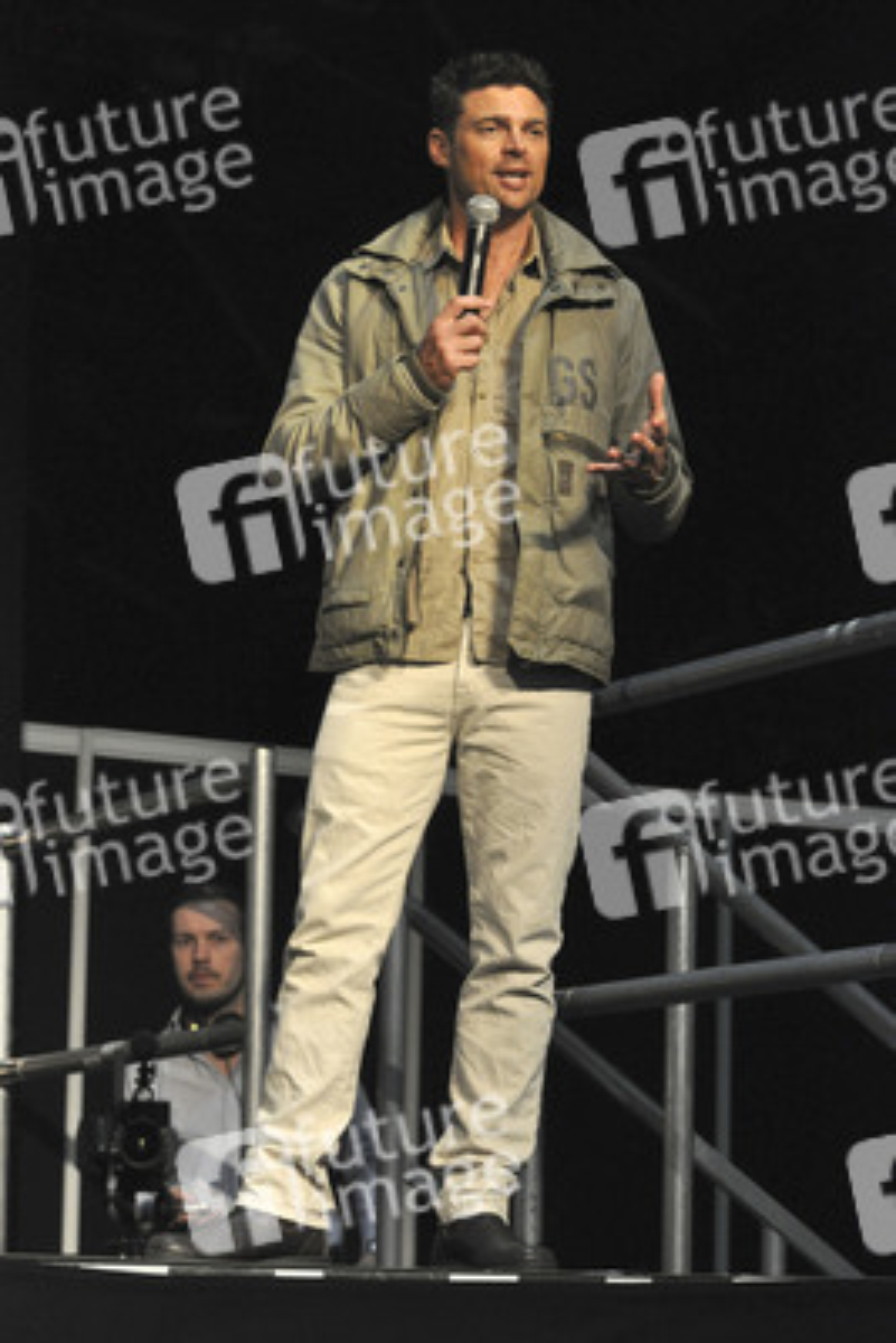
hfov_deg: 13.1
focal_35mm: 105
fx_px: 3916
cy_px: 672
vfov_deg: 19.4
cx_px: 448
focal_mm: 70
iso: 1600
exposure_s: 1/100
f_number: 5
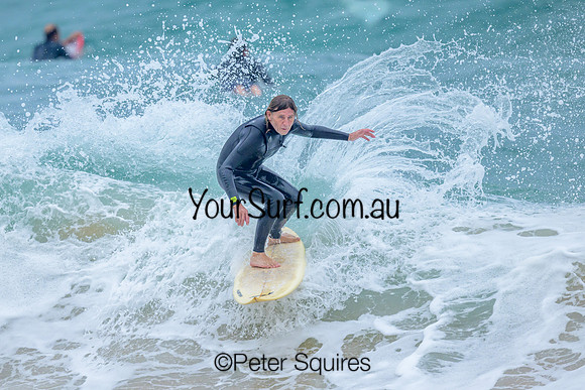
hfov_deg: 2.0
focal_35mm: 1045
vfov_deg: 1.3
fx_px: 16978
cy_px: 171
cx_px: 203
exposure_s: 1/3200
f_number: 6.3
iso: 720
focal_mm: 800
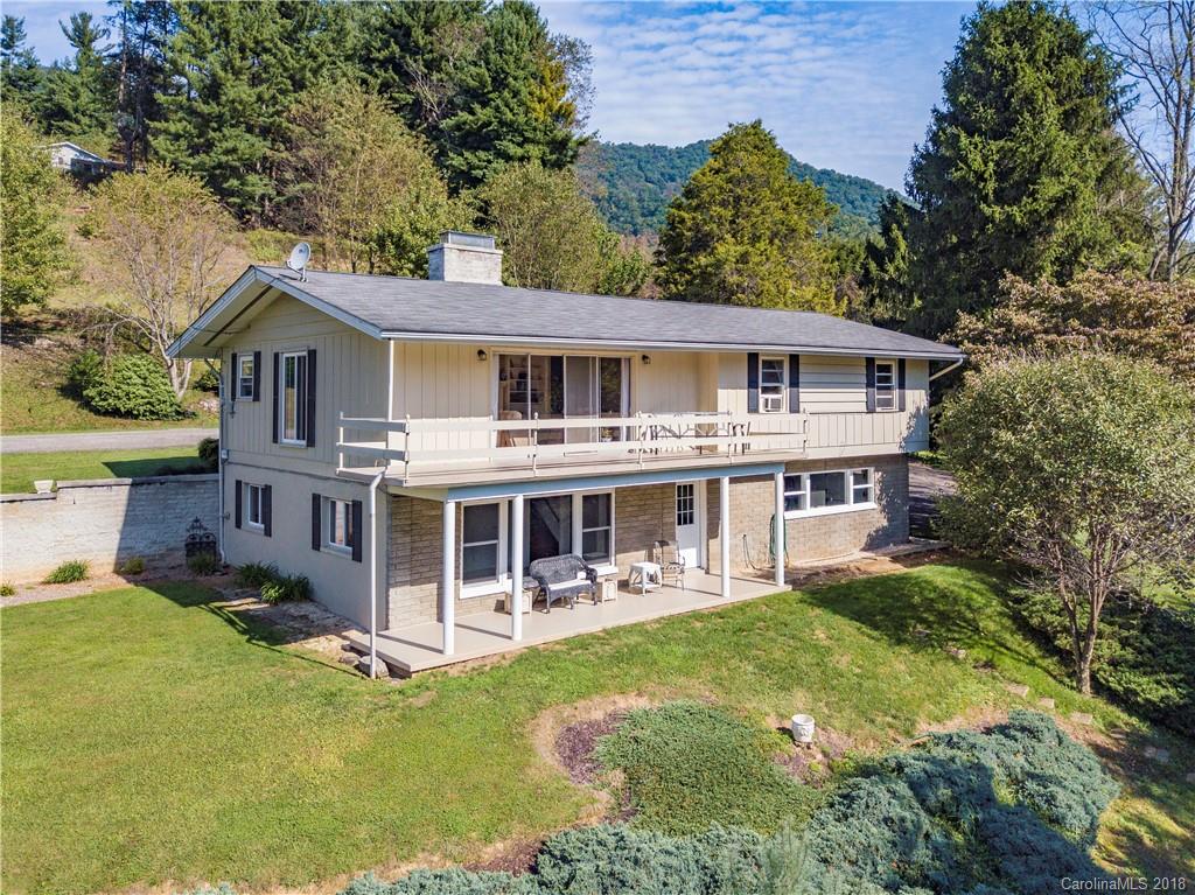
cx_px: 598
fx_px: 897
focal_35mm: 26
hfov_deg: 67.3
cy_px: 448
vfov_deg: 53.0
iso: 100
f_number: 2.2
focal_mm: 4.7
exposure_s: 1/1600
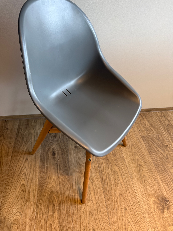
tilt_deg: -44.2
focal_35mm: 24
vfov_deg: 71.6
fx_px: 160
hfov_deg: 56.8
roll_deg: -5.9
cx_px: 86
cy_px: 116
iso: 125
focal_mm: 6.76
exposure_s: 1/100
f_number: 1.78
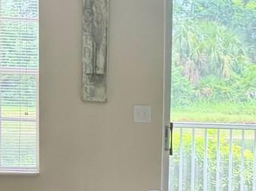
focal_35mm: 116
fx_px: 858
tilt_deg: -6.1
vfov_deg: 12.6
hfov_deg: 16.4
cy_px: 179
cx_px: 294
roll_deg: -2.3
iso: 80
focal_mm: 6.76
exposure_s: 1/150
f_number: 1.78
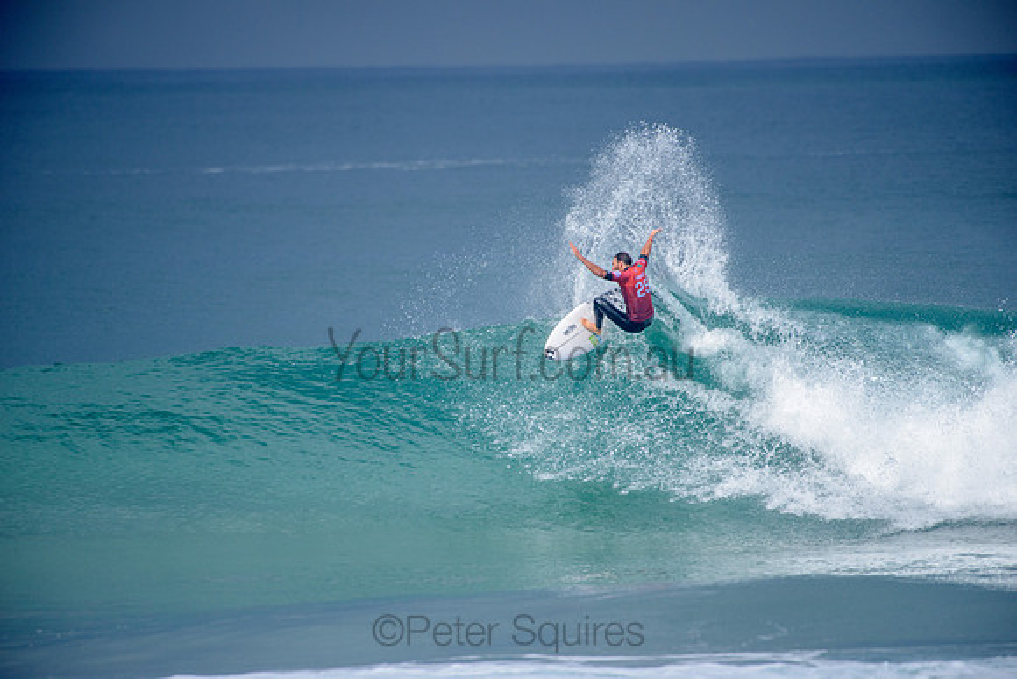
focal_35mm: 500
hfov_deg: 4.1
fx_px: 14128
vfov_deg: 2.8
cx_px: 508
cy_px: 340
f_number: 5.6
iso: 160
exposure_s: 1/2000
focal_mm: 500
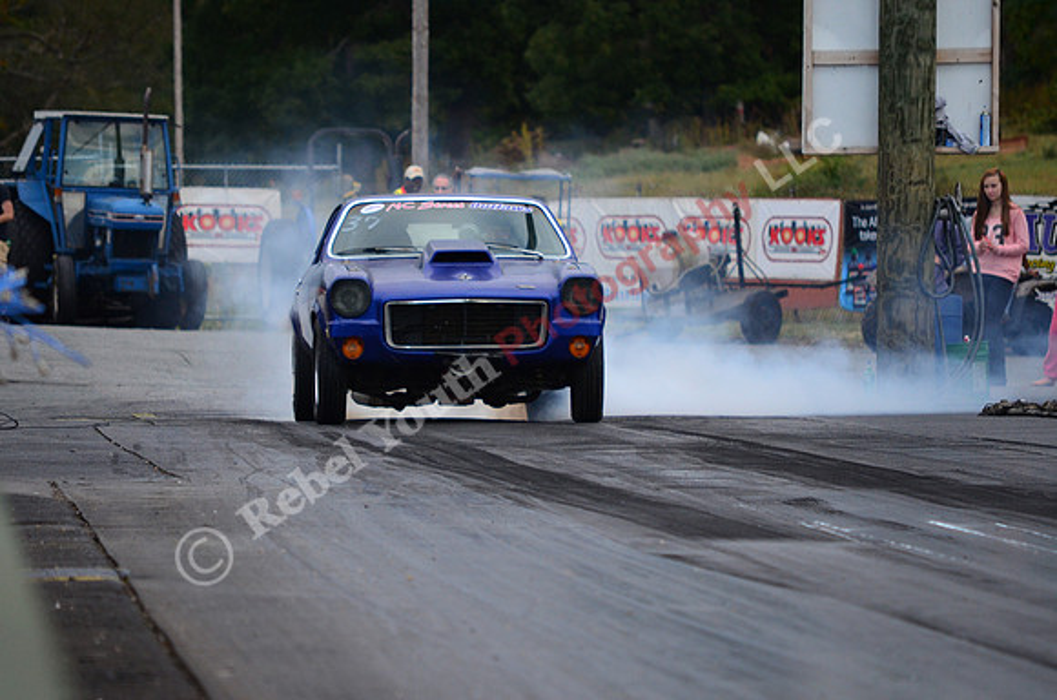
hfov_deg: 6.9
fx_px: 8789
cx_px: 528
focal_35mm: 300
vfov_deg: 4.6
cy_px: 350
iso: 1000
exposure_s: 1/2000
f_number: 5.6
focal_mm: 200
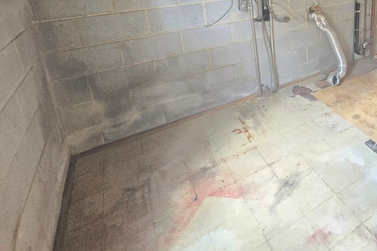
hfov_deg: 64.3
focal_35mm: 24
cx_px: 322
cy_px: 18
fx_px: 251
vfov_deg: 47.0
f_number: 2.2
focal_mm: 2.2
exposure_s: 1/60
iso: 1000
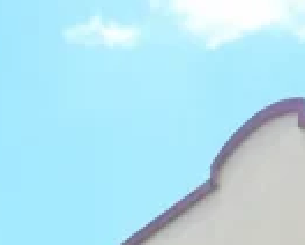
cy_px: 626
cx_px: 427
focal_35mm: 210
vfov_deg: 6.9
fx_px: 1898
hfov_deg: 9.0
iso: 64
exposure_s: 1/500
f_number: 2.8
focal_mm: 7.8
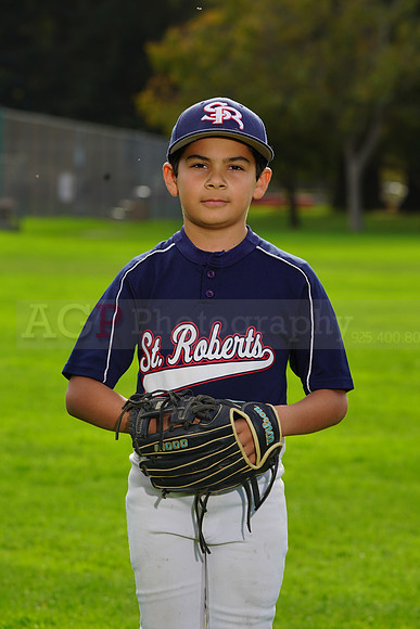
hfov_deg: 7.0
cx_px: 210
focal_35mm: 196
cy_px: 314
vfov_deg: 10.5
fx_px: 3428
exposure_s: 1/250
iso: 200
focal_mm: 196
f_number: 9
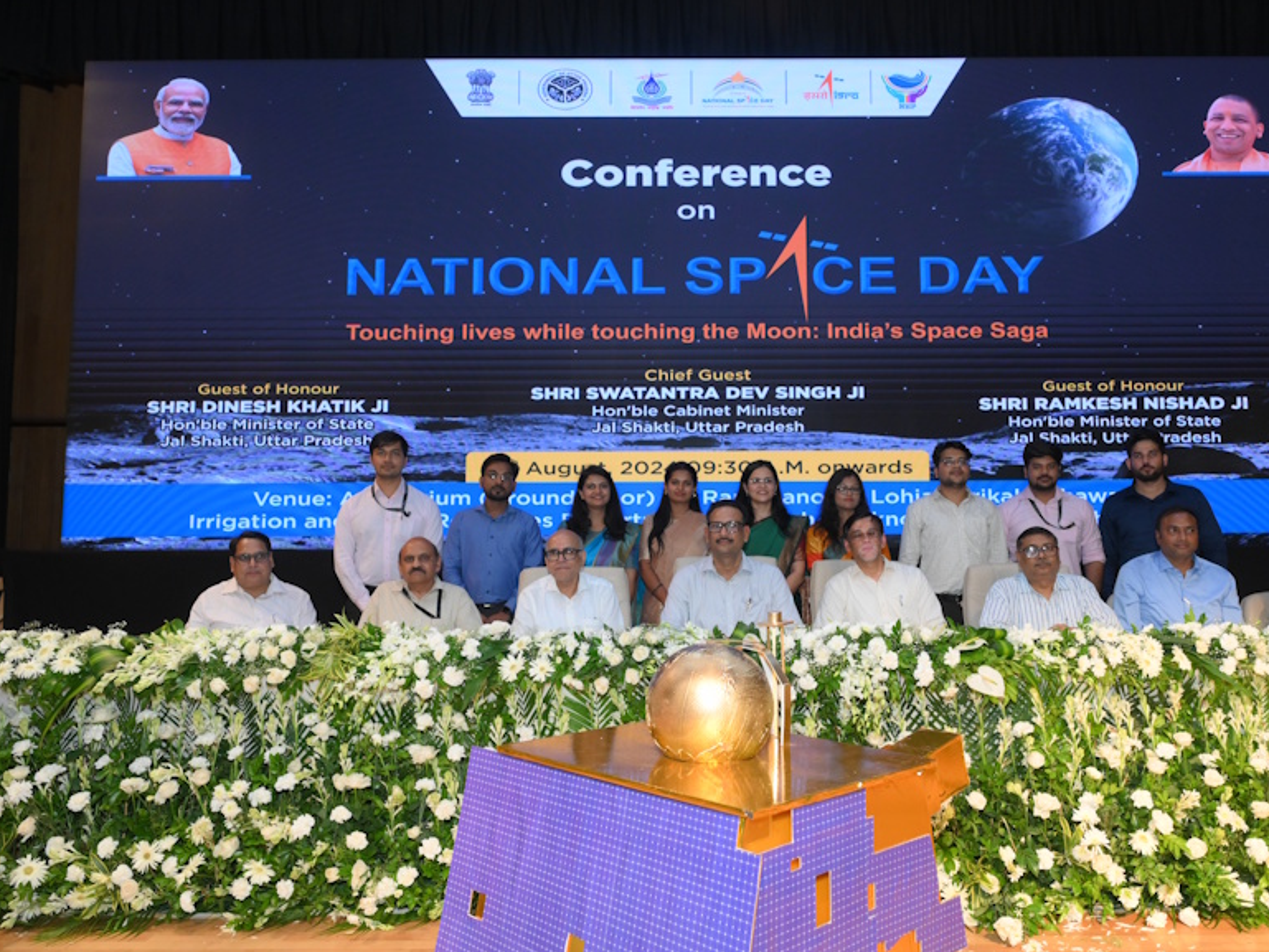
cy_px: 474
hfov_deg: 65.2
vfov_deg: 51.4
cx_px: 693
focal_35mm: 27
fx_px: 990
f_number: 5
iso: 2500
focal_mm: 24
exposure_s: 1/100
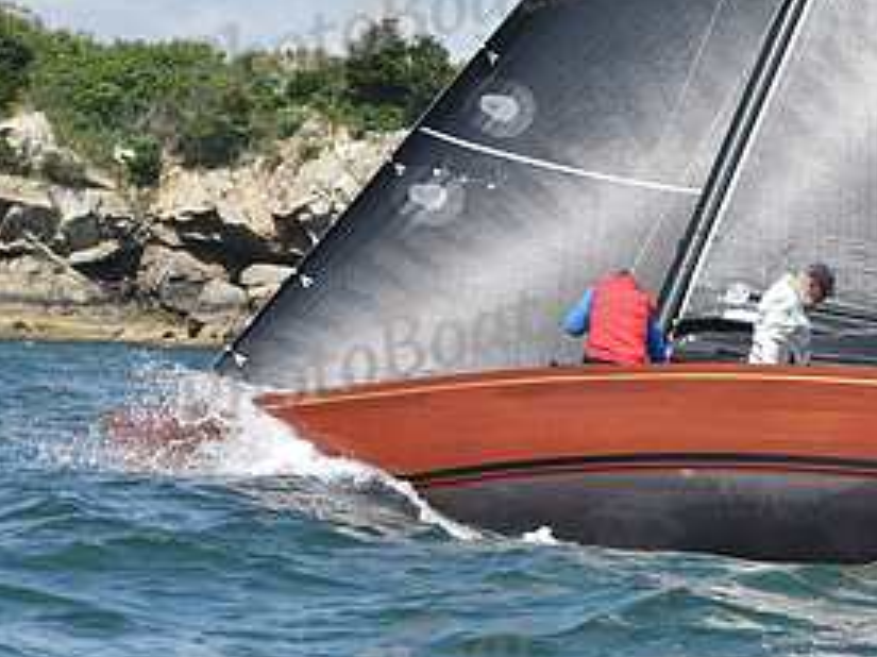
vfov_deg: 7.3
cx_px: 794
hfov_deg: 9.7
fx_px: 5141
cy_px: 142
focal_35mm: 203
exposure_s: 1/1250
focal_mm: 100
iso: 250
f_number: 6.3
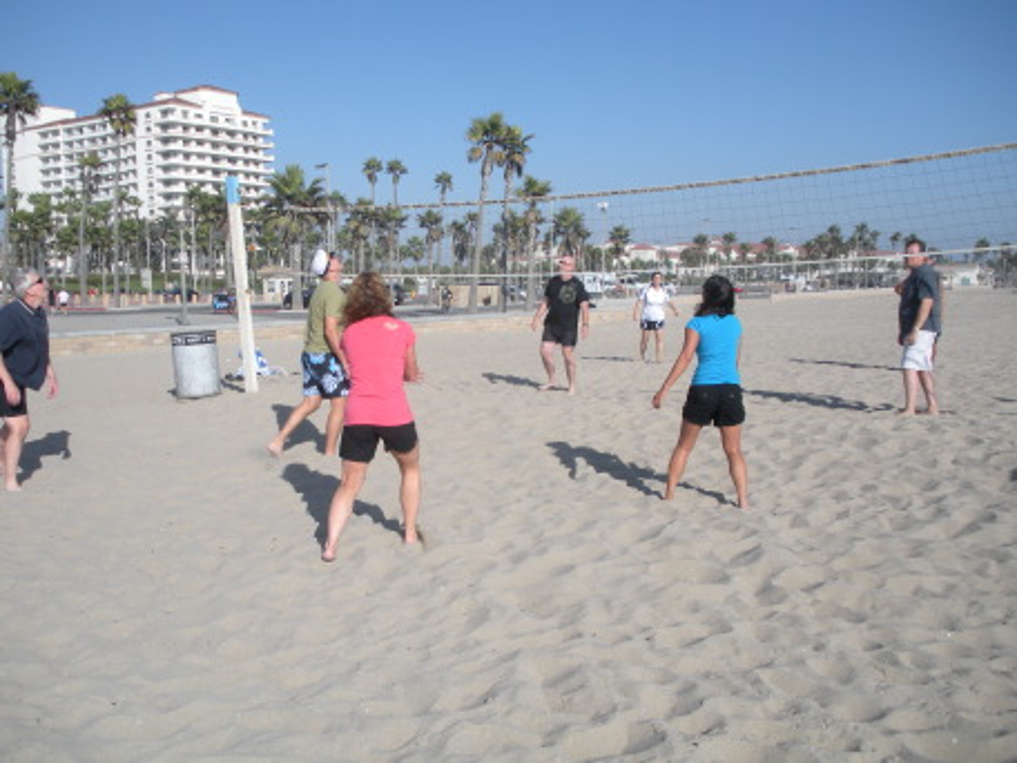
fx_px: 1058
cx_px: 508
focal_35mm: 36
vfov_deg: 39.7
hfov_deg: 51.4
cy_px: 382
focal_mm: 6.3
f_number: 3.5
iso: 64
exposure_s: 1/864
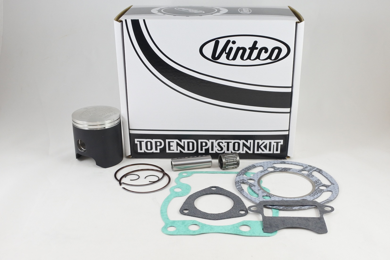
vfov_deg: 38.9
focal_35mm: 34
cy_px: 130
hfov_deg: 55.8
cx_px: 195
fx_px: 368
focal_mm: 12.8
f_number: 4
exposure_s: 1/125
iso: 500
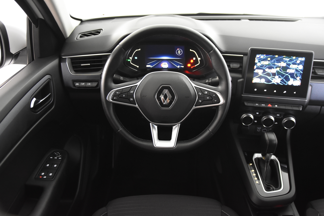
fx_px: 270
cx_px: 162
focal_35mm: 30
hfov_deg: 61.9
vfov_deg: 43.6
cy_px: 108
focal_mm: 20
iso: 2800
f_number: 2.8
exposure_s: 1/30
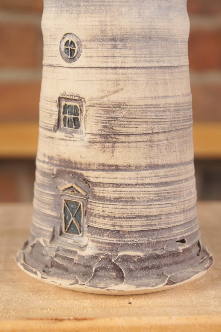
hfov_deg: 16.5
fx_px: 761
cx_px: 110
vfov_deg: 24.6
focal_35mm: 82
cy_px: 166
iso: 100
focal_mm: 55
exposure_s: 1/160
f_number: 8
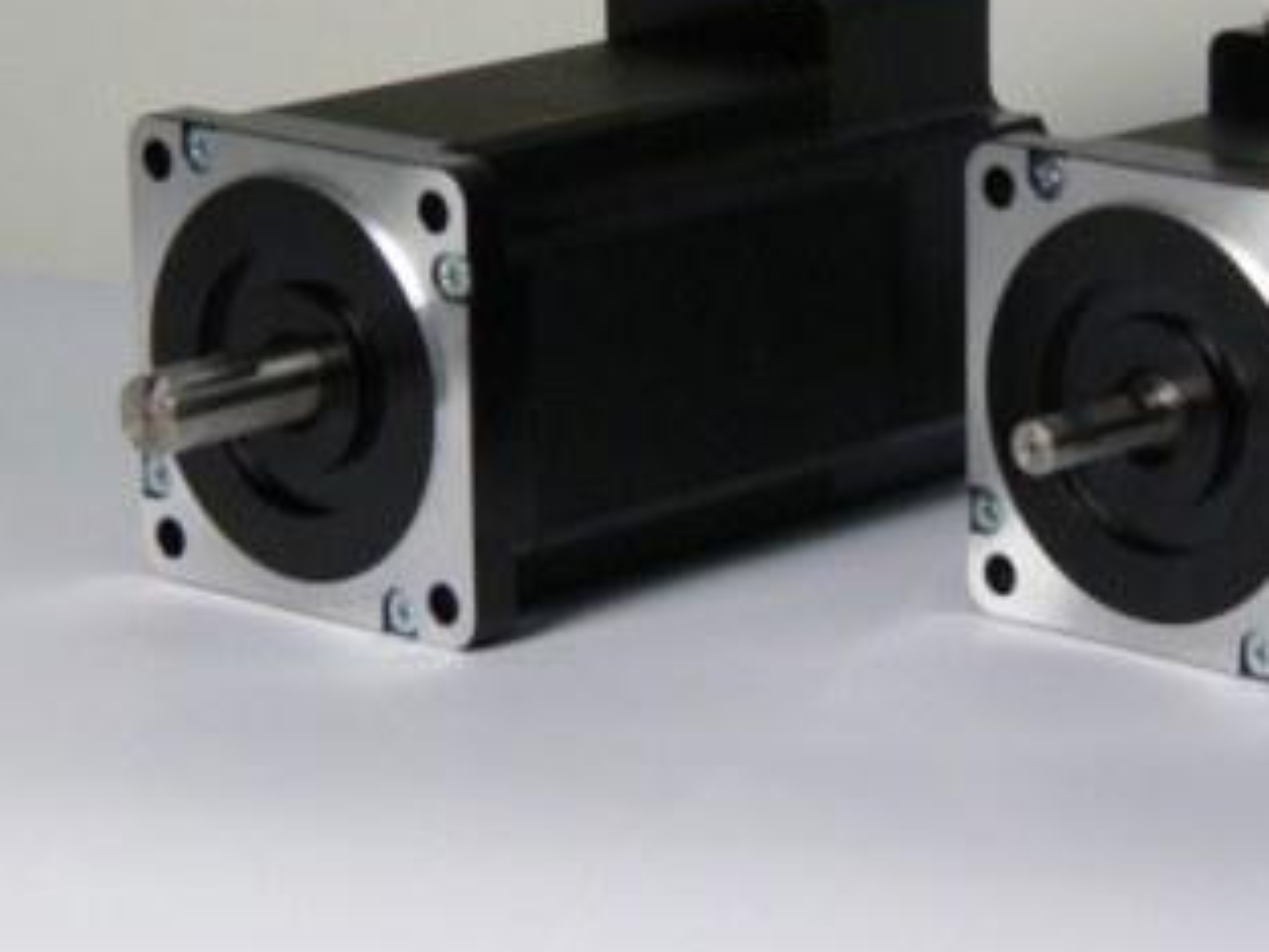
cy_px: 312
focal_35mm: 136
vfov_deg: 10.9
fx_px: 4988
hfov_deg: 14.5
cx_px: 900
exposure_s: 1/100
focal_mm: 16
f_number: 4.5
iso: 200
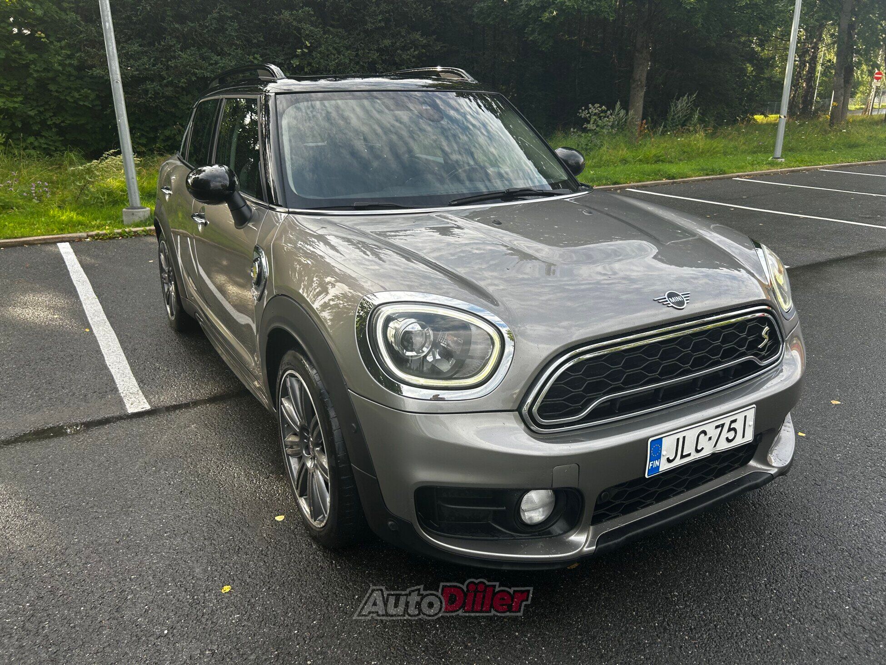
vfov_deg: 53.1
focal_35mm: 26
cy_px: 332
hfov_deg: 67.3
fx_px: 666
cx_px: 443
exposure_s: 1/552
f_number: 1.5
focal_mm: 5.7
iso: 50
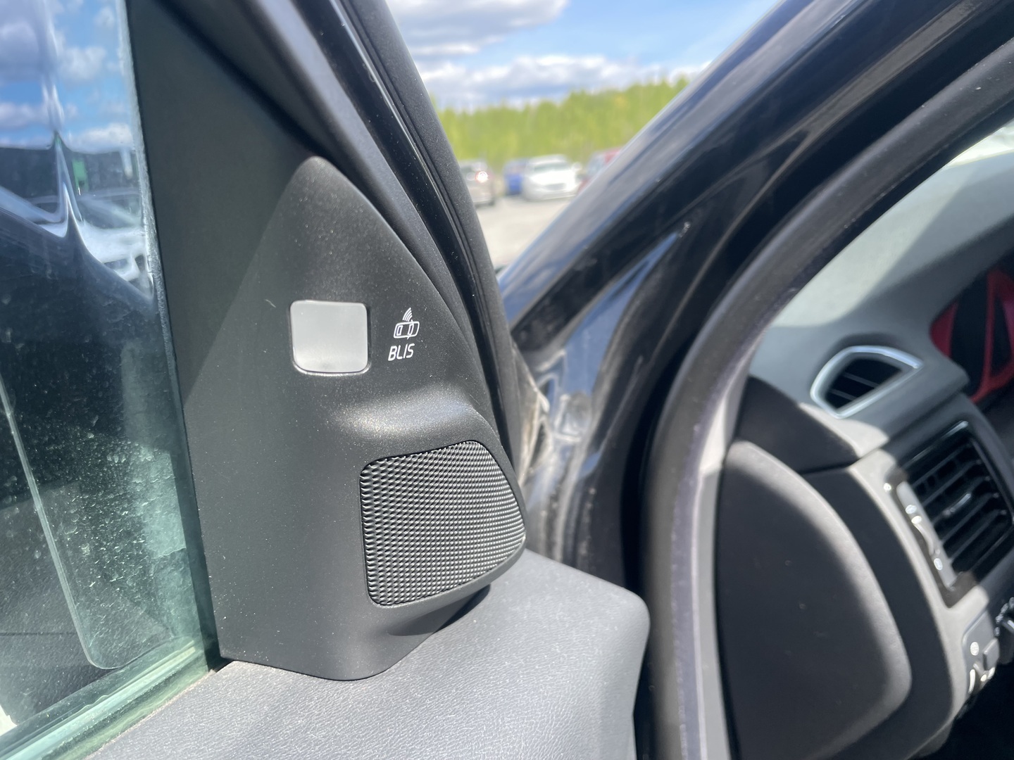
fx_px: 762
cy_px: 380
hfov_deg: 67.3
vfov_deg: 53.1
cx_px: 507
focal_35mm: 26
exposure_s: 1/564
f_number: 1.6
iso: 32
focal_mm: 4.2
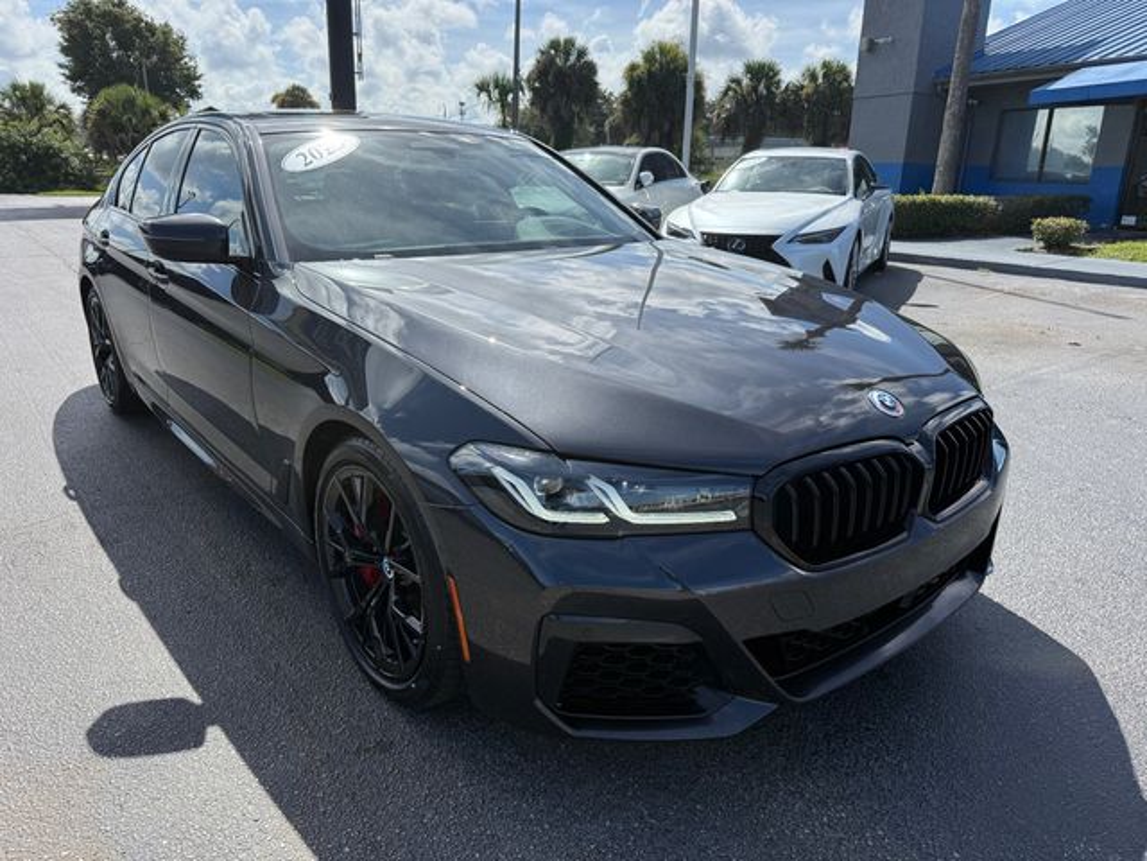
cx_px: 574
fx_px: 795
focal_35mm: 24
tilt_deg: -17.2
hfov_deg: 71.6
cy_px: 430
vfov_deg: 56.8
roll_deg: -0.7
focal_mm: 6.76
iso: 125
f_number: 1.78
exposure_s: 1/5319
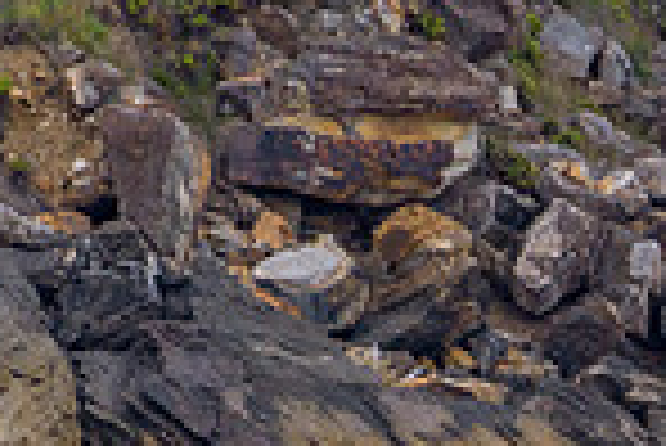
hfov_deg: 0.9
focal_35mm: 2407
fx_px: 44572
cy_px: 808
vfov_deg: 0.6
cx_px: 951
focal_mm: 500
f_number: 5.6
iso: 450
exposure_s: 1/2000
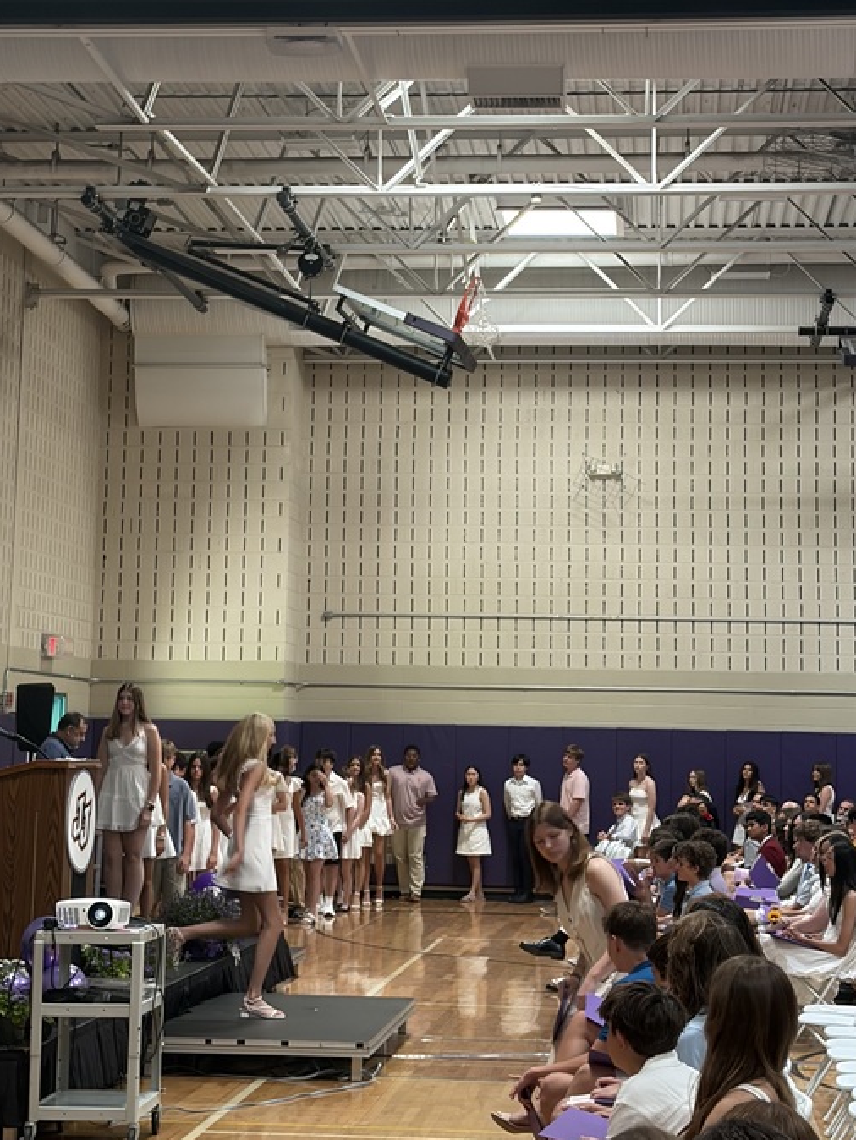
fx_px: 2603
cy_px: 430
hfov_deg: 18.7
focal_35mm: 79
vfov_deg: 24.6
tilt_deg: +7.8
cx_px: 396
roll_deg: -0.5
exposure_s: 1/60
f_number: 1.6
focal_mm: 5.96
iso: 125
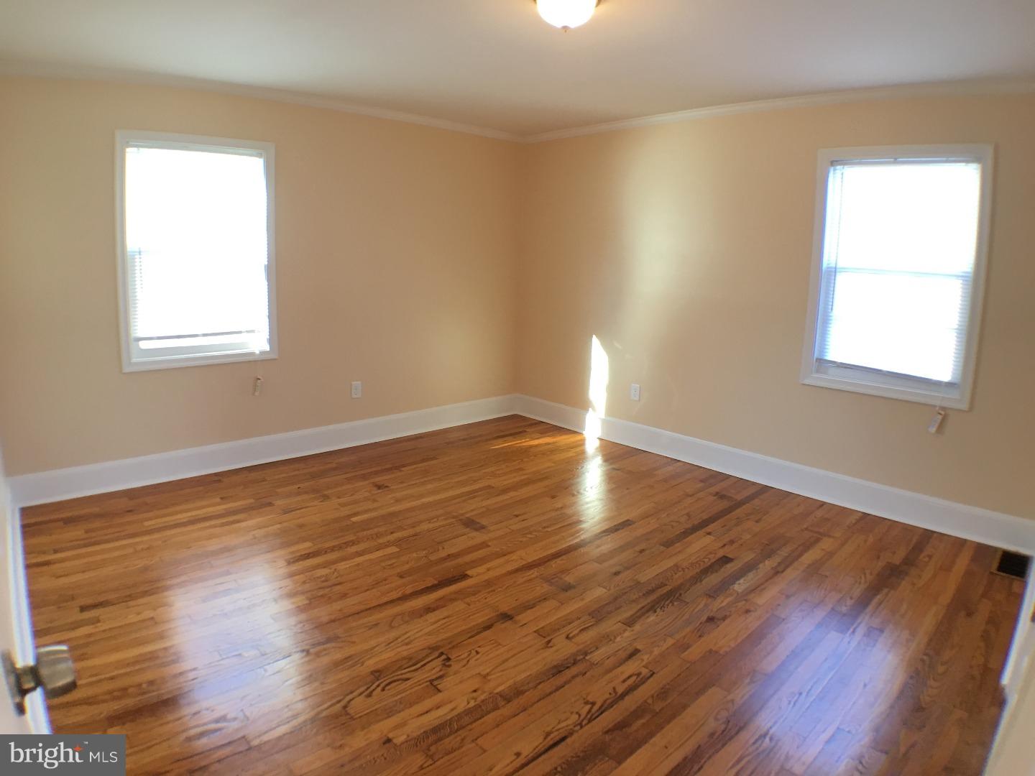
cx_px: 518
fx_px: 867
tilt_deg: -10.5
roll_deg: -2.0
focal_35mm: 29
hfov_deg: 61.7
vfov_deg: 48.2
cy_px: 388
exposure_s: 1/15
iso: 25
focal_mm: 4.15
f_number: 2.2
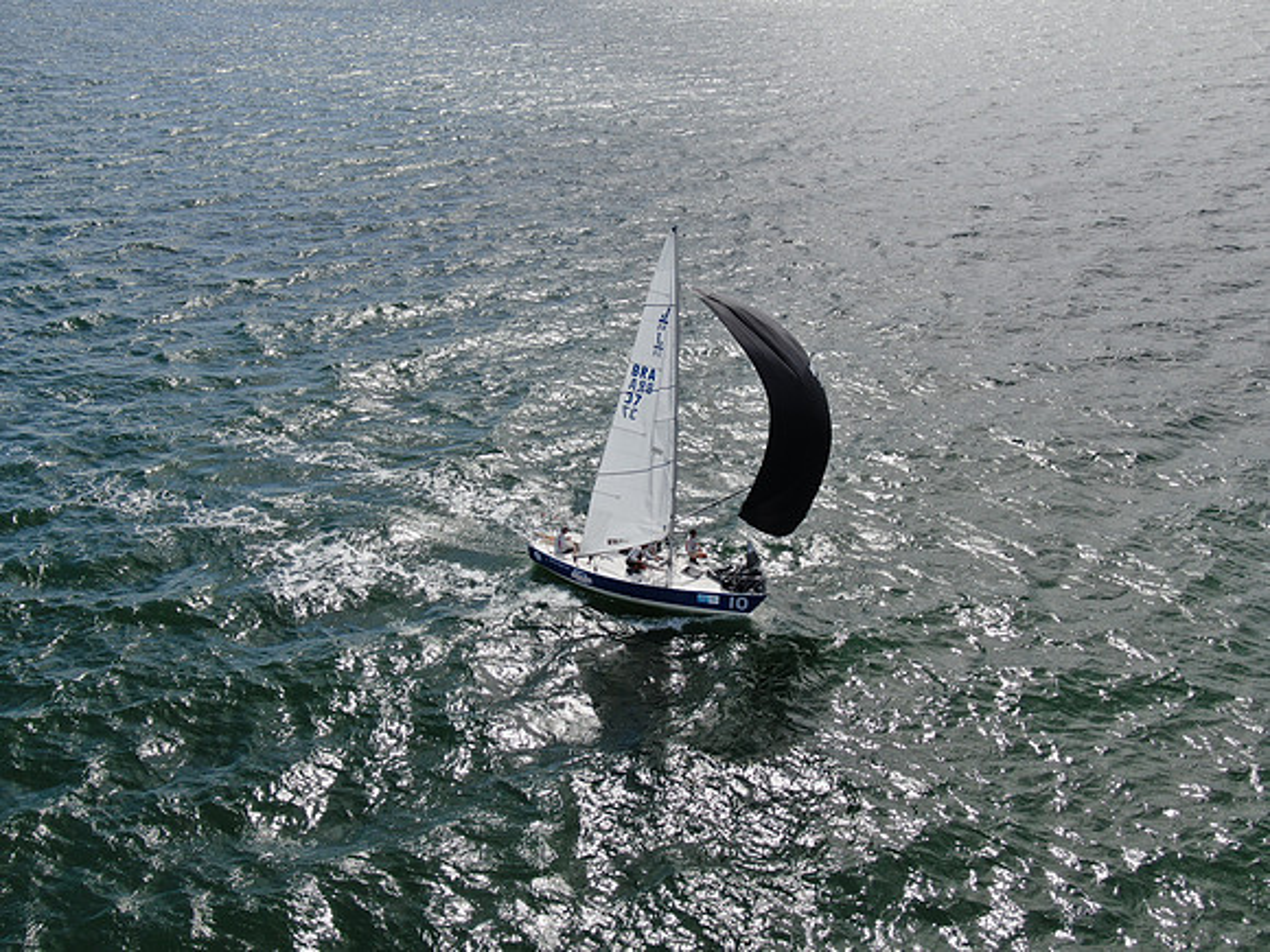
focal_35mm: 36
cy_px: 476
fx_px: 1321
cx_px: 635
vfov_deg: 39.7
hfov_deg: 51.4
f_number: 3.3
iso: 100
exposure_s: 1/1250
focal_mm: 6.08
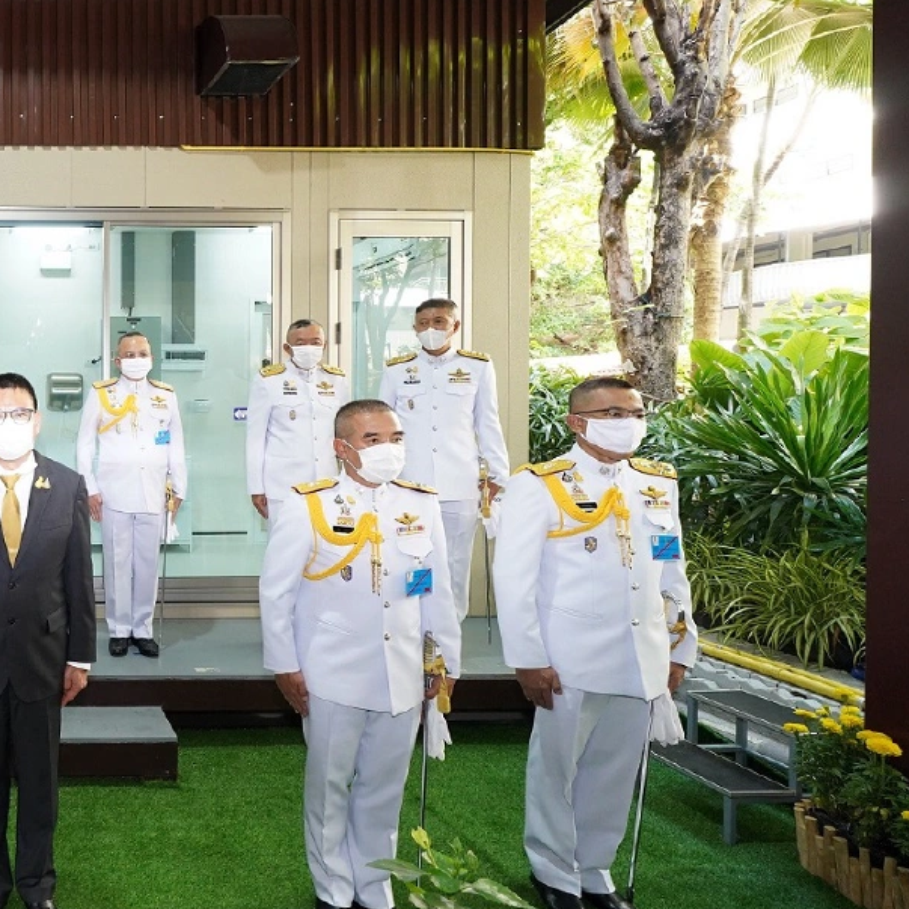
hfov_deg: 55.5
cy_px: 425
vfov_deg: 69.6
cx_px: 21
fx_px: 654
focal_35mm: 22
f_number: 7.1
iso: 3200
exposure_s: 1/80
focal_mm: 13
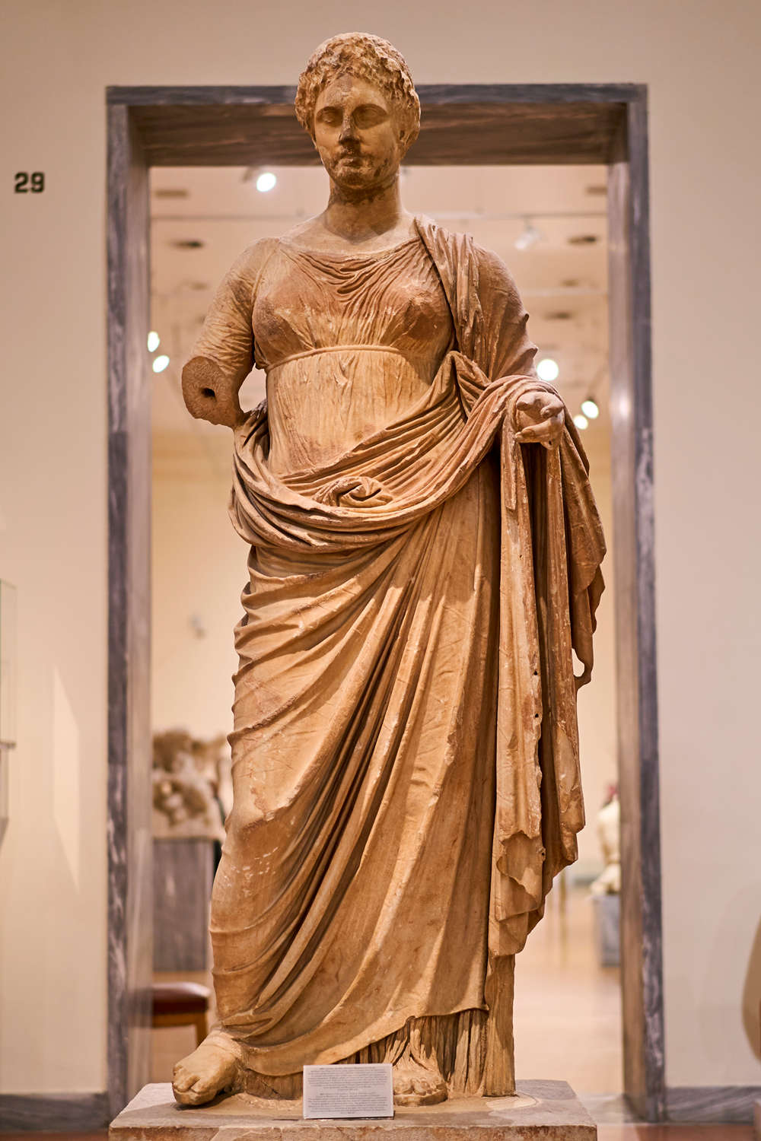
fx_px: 1744
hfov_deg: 24.6
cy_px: 570
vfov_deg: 36.2
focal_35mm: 55
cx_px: 380
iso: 100
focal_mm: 55
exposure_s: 1/50
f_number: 1.8
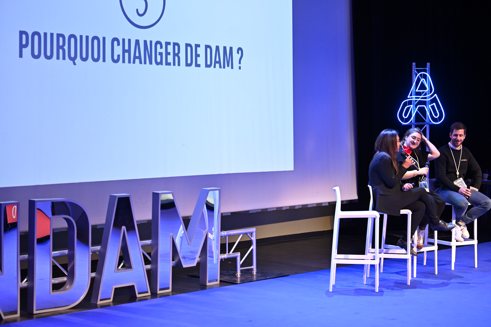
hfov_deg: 28.8
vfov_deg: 19.5
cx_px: 246
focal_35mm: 70
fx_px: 955
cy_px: 164
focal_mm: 70
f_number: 2.8
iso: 1600
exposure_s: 1/200
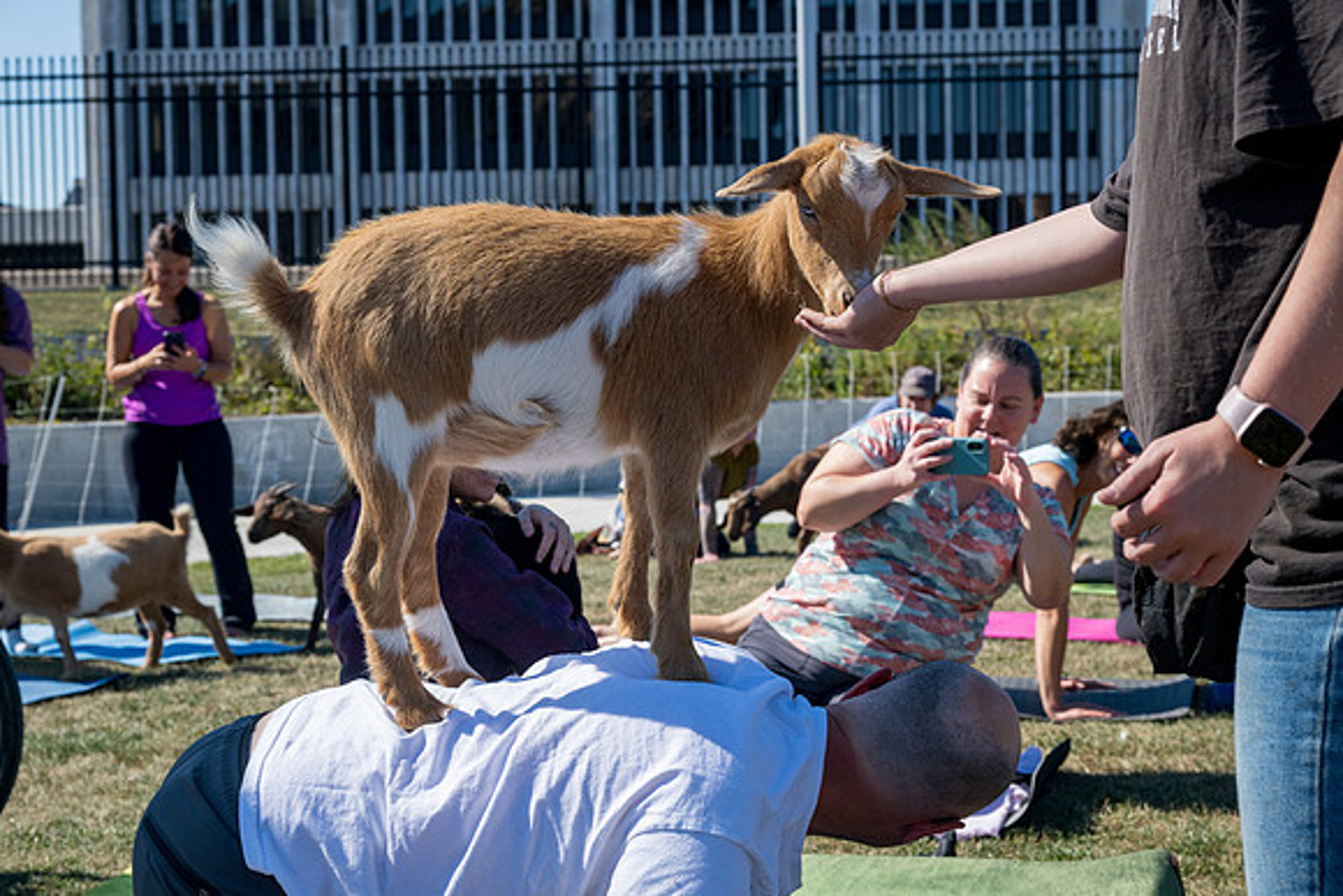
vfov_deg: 23.8
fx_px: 2127
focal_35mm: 57
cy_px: 448
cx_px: 672
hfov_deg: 35.0
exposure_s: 1/1000
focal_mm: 57
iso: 400
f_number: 8
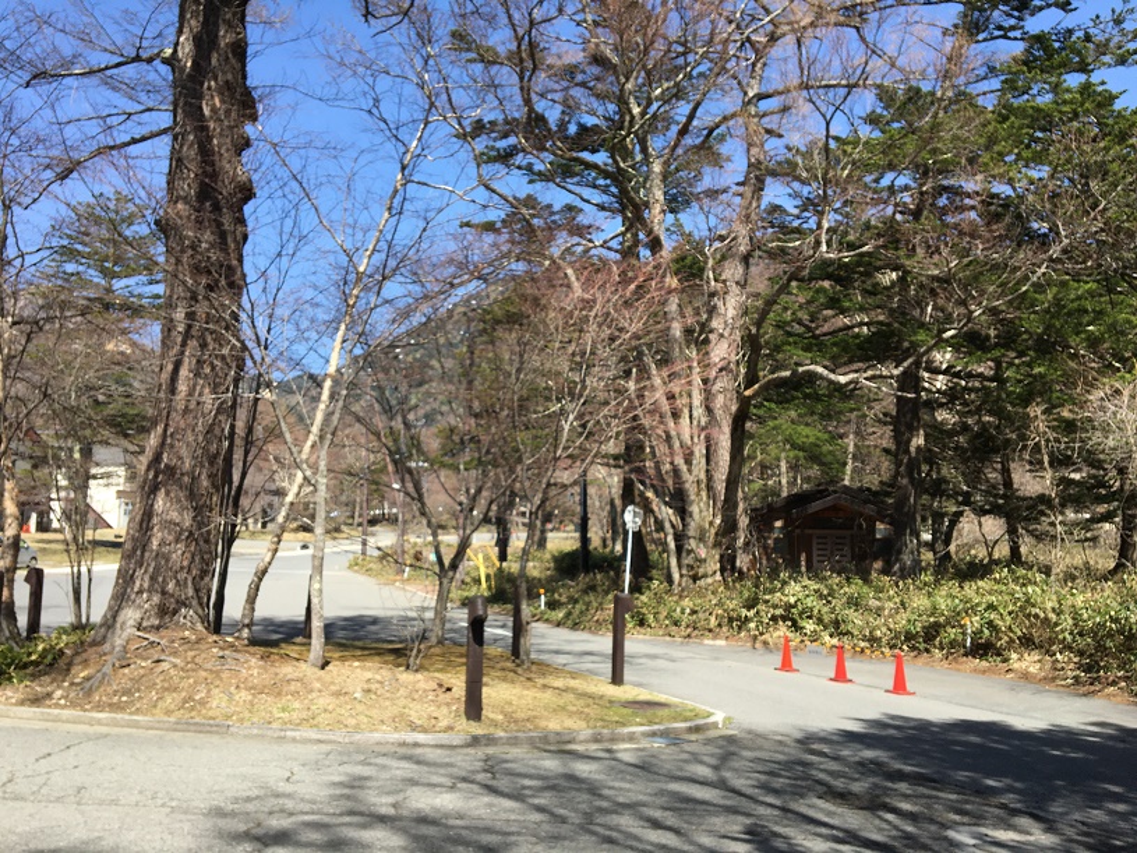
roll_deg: +0.6
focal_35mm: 29
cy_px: 426
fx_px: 952
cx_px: 568
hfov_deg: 61.7
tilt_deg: +8.1
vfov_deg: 48.2
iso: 25
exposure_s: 1/793
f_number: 2.2
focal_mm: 4.15
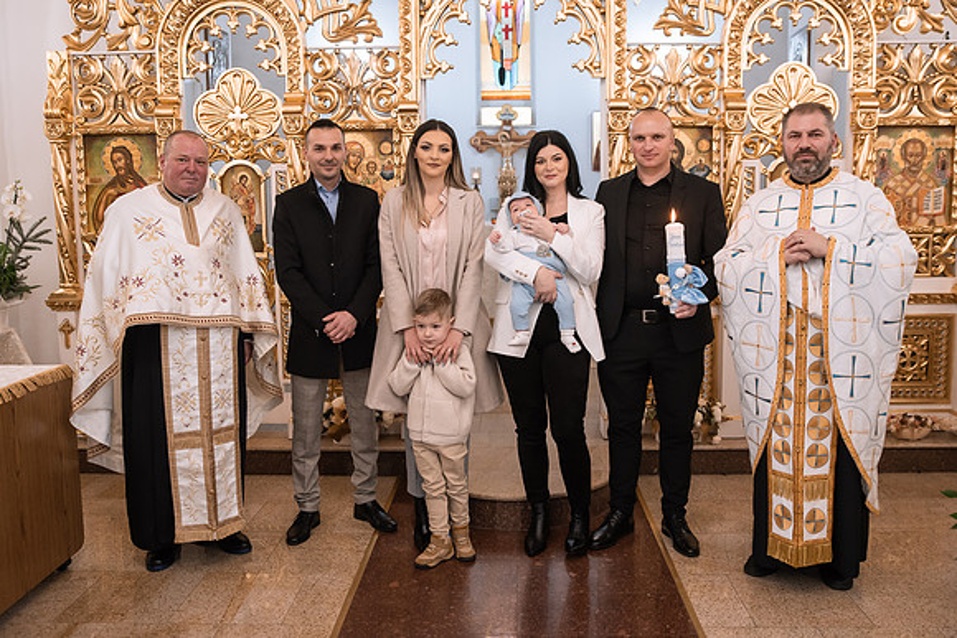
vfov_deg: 41.7
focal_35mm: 31
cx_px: 493
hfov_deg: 59.5
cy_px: 295
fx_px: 837
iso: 800
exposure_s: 1/125
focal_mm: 29
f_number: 2.8
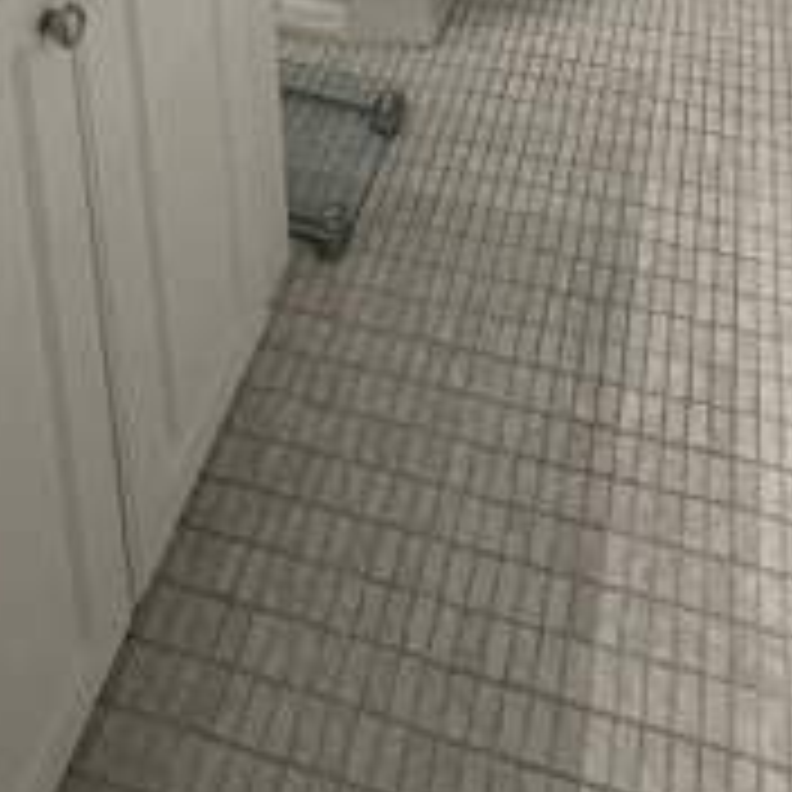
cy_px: -549
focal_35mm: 45
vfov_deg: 23.8
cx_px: 432
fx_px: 1165
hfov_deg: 37.5
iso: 250
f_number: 2.2
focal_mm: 2.22
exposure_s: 1/120
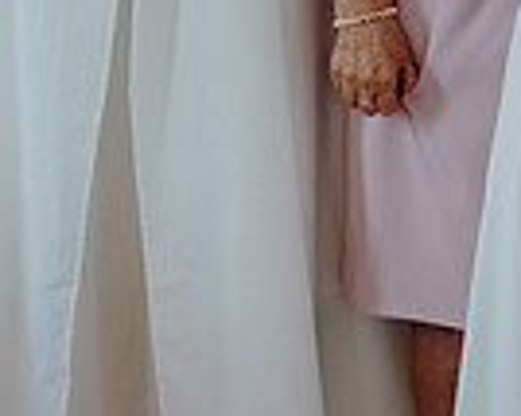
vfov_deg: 6.3
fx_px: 3698
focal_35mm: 240
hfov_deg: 7.8
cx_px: 894
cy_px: -251
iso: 500
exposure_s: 1/200
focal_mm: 59
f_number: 2.8
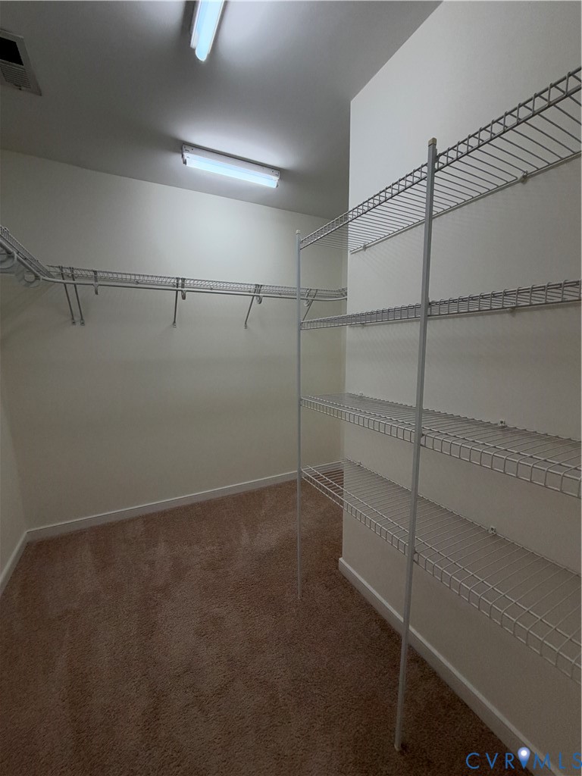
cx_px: 291
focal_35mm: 14
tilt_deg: -6.9
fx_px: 314
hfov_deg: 85.7
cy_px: 388
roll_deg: +0.7
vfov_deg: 102.1
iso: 160
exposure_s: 1/60
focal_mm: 2.22
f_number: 2.2
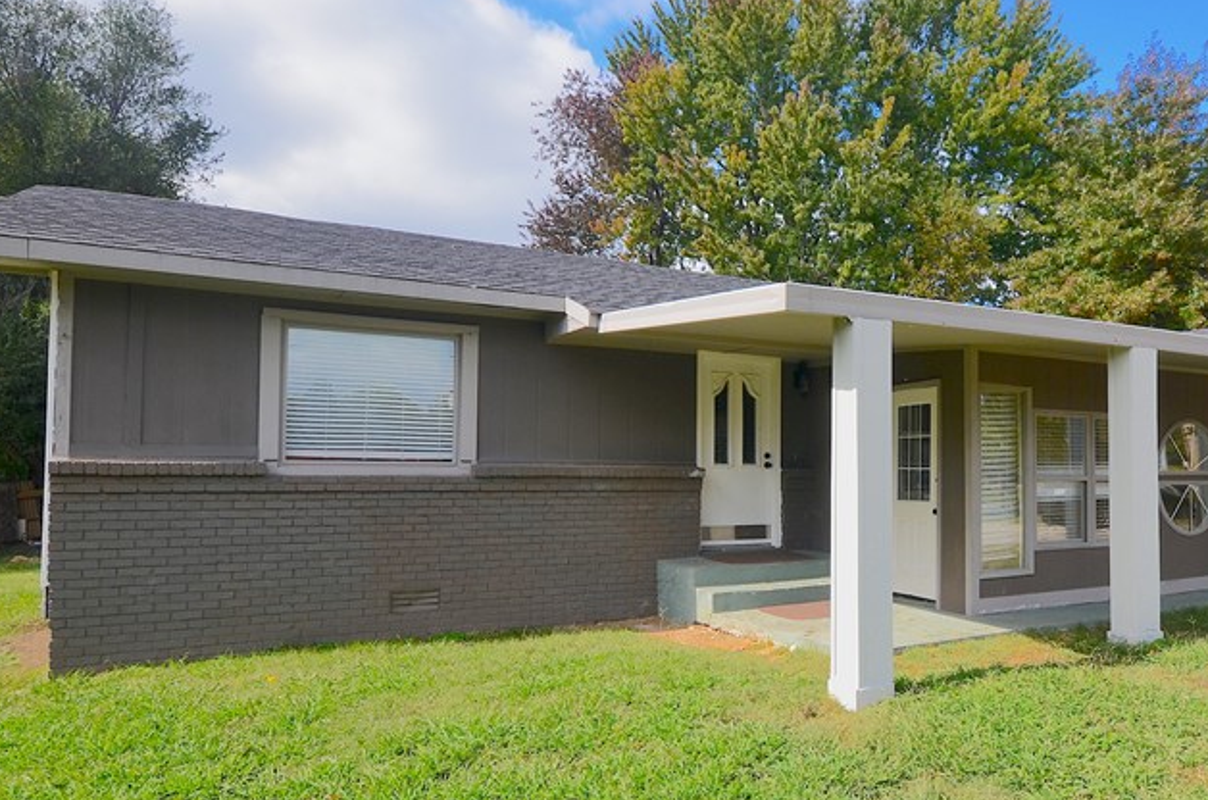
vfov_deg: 49.2
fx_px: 871
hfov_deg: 67.6
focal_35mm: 26
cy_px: 457
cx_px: 805
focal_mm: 10
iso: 250
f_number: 10
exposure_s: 1/250
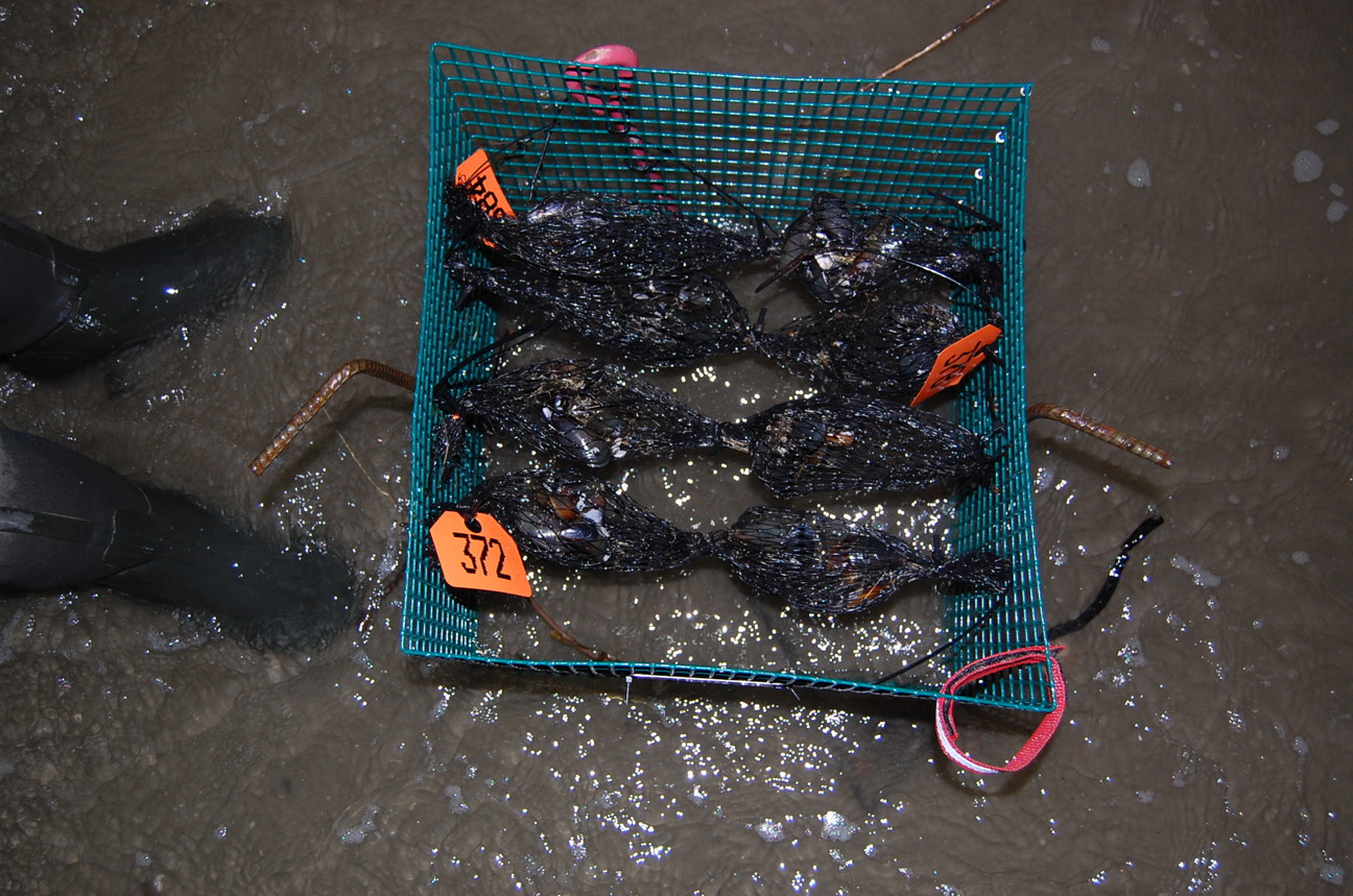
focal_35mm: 34
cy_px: 448
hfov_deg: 55.2
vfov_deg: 38.2
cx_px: 676
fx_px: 1294
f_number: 3.8
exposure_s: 1/60
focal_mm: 23
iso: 400
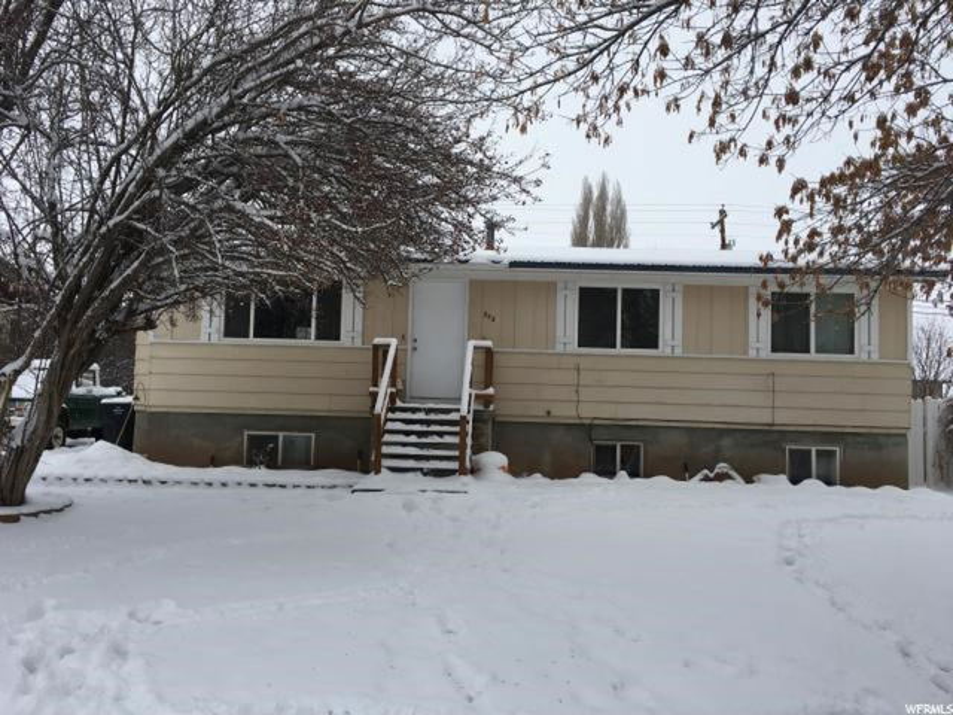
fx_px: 798
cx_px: 476
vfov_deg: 48.2
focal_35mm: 29
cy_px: 358
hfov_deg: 61.7
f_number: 2.2
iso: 25
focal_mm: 4.15
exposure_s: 1/159
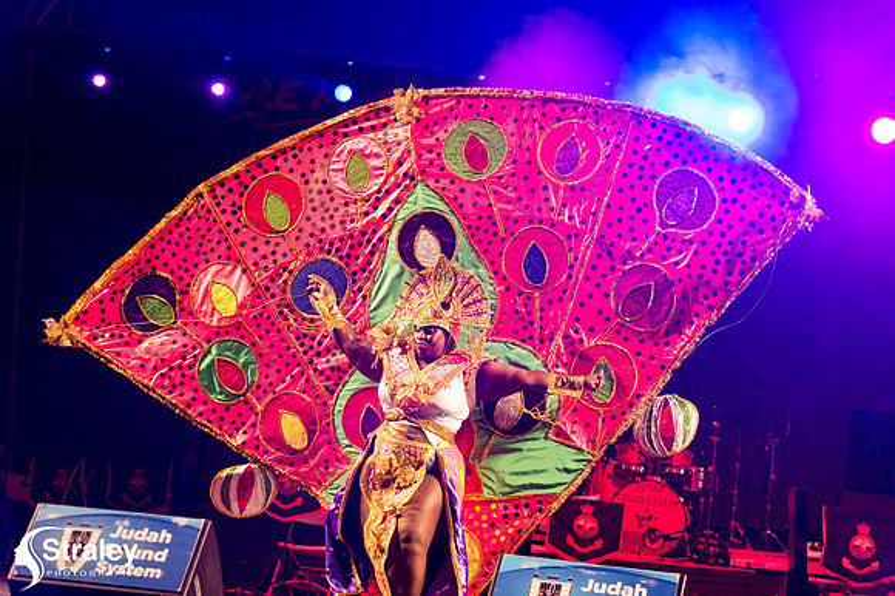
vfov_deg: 14.8
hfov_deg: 22.2
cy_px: 298
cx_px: 448
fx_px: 2286
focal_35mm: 92
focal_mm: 92
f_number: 5.6
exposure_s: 1/200
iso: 3200
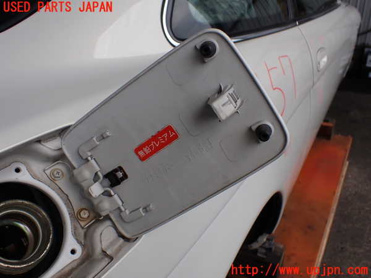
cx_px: 186
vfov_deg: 46.8
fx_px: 322
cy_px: 139
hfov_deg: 60.0
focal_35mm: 30
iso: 100
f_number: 9
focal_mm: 5.4
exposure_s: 1/125
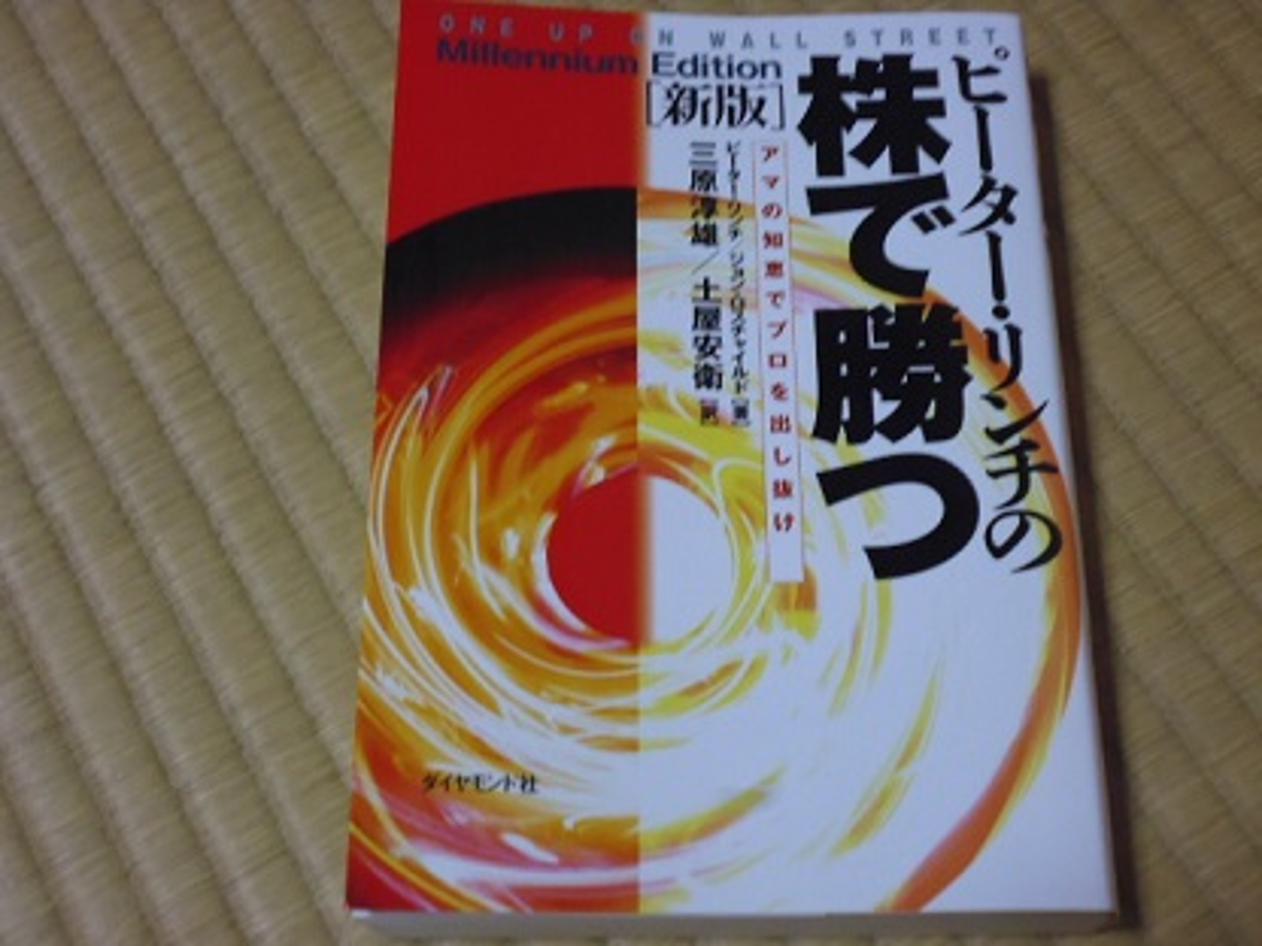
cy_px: 473
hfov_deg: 36.8
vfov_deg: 28.0
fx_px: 1896
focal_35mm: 52
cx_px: 631
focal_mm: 9.2
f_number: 4.1
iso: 400
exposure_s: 1/15
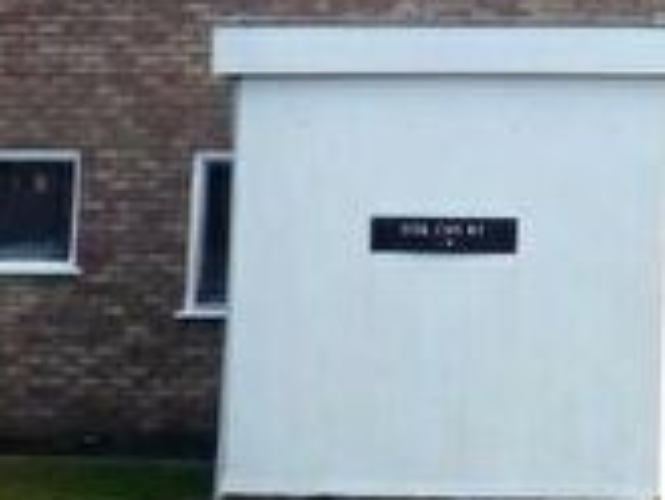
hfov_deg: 16.7
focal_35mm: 106
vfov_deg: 13.8
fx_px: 2038
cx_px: 1012
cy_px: 30
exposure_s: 1/500
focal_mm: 4.4
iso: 100
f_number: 2.8
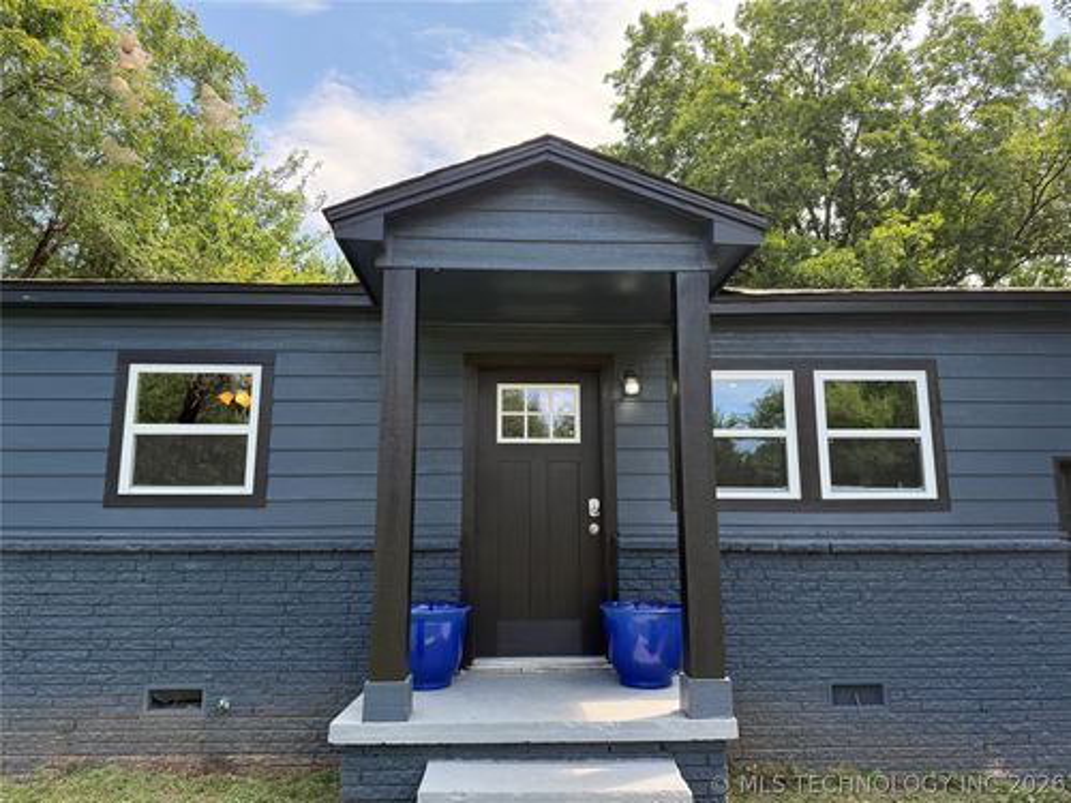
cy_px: 402
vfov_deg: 56.8
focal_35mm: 24
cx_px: 536
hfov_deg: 71.6
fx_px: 743
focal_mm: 6.76
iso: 100
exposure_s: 1/868
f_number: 1.78
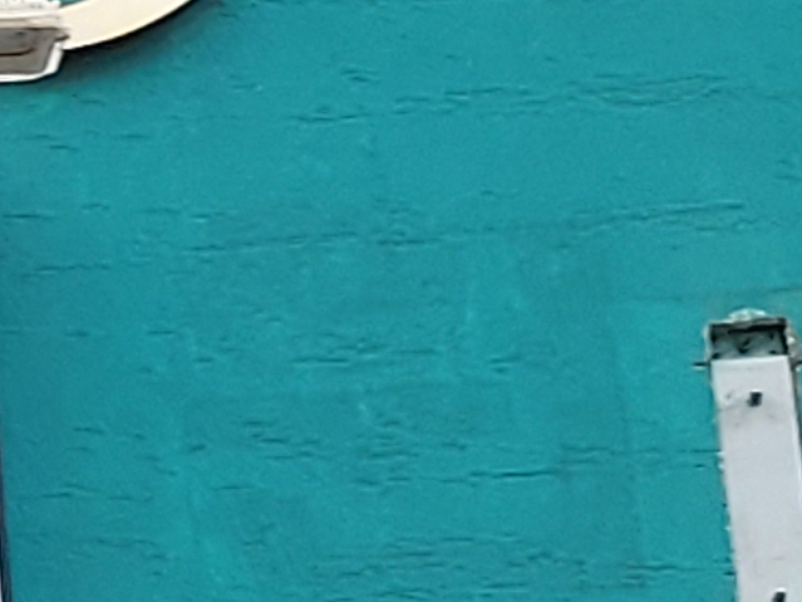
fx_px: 3799
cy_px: 486
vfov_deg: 9.0
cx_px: -1585
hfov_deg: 9.5
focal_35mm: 164
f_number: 1.8
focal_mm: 5.4
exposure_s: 1/187
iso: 40
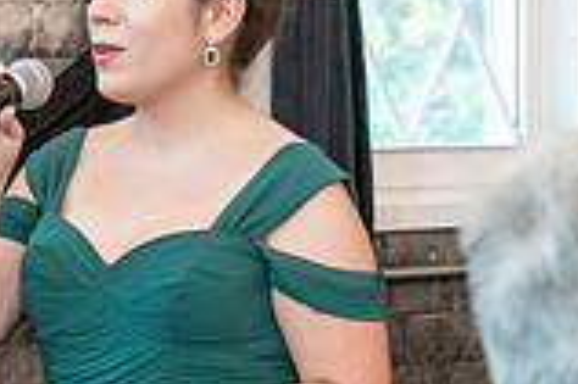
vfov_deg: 5.0
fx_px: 4363
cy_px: 199
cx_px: 146
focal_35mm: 272
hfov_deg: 7.6
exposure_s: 1/100
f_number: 4
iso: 2000
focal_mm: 70
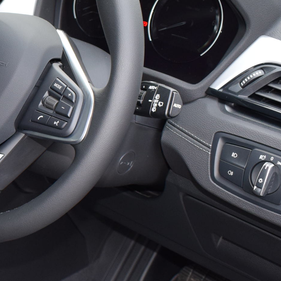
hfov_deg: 19.7
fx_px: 753
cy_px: 142
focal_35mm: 82
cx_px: -66
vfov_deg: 21.1
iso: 800
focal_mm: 20
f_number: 4.5
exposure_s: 1/80
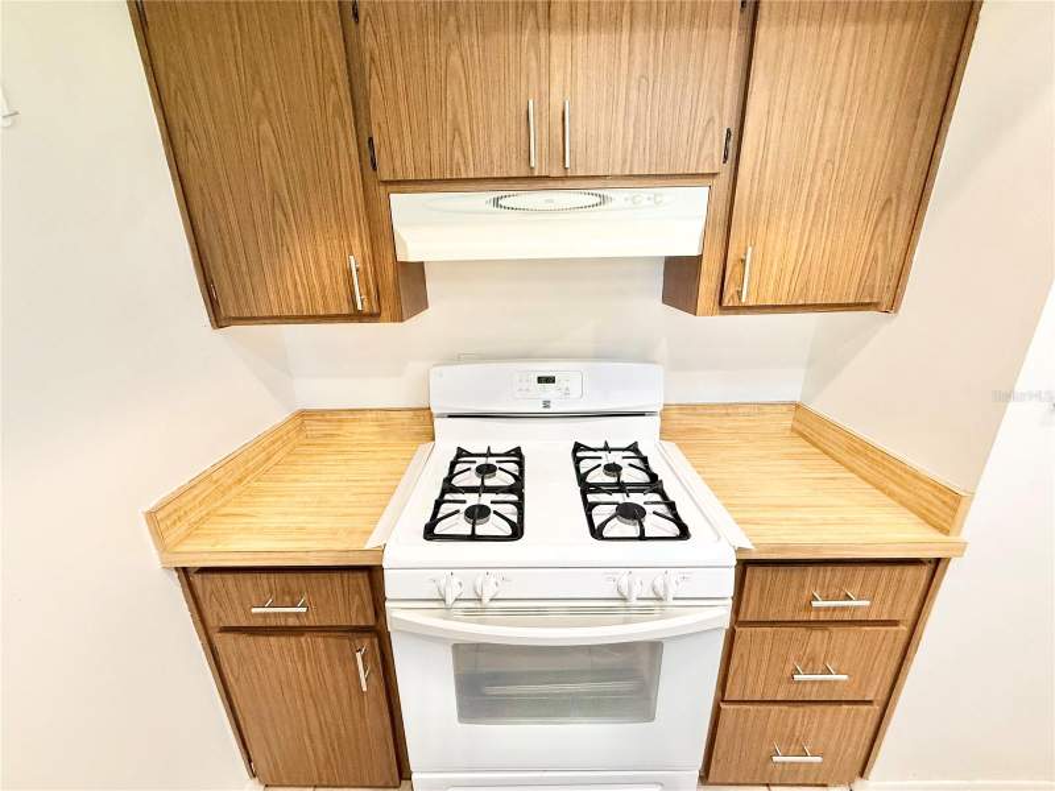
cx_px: 528
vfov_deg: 85.7
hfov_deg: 102.1
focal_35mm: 14
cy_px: 396
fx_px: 427
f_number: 2.2
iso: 250
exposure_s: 1/120
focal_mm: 2.22
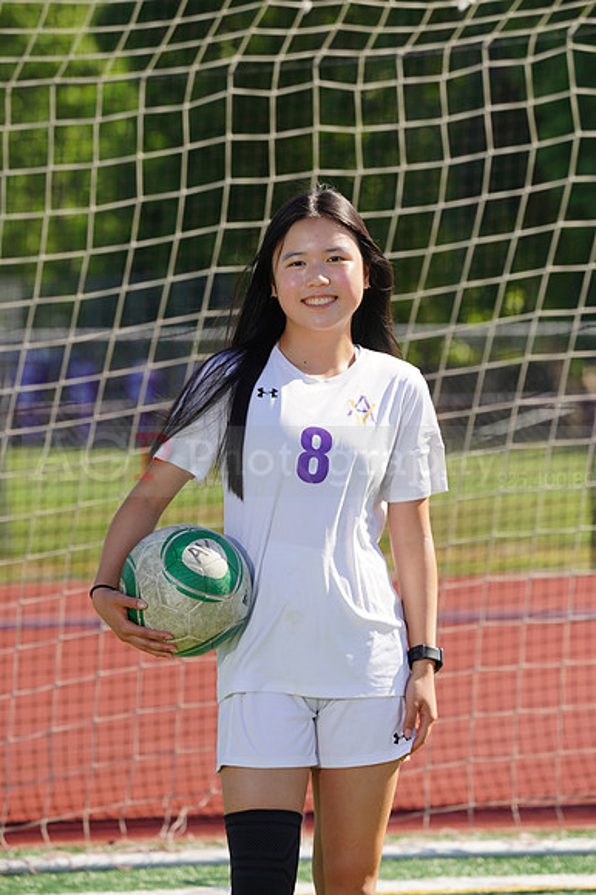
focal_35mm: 312
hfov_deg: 4.4
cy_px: 448
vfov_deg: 6.6
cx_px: 298
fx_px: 7757
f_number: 11
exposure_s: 1/250
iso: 200
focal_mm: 312
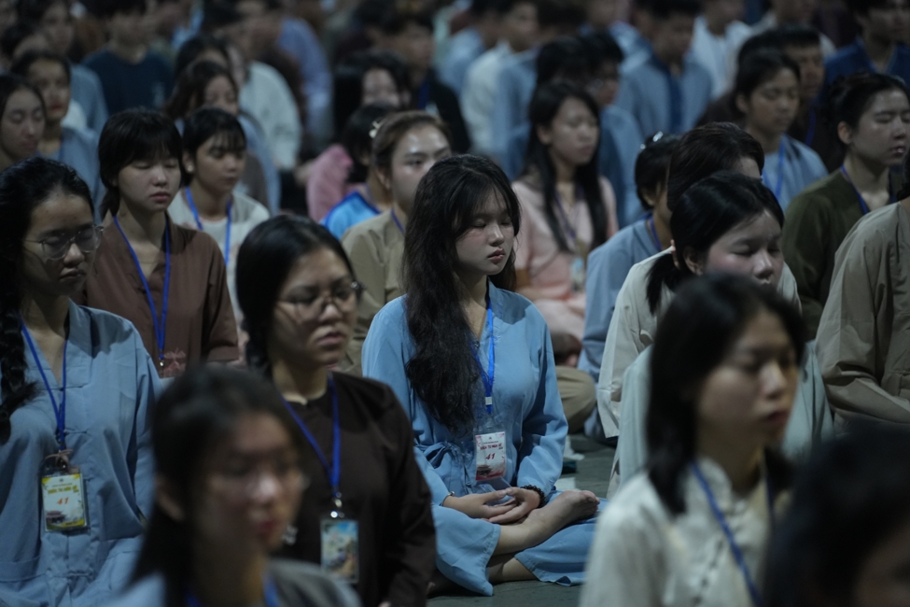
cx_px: 455
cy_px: 304
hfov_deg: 13.7
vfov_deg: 9.1
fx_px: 3791
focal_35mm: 150
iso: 4000
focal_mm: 150
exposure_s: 1/125
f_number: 2.8
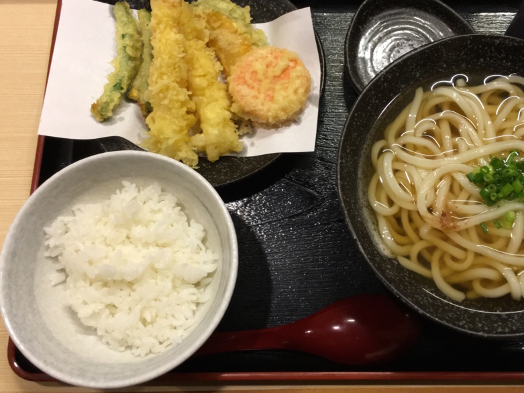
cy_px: 166
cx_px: 328
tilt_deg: -73.7
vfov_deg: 37.6
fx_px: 575
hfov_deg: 48.5
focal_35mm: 38
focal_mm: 4.15
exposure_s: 1/30
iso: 200
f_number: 2.2
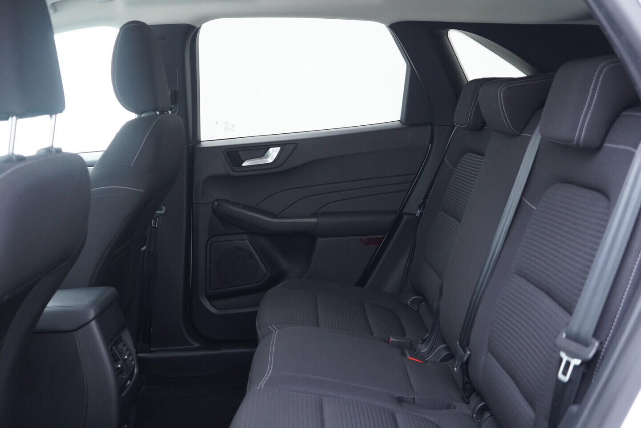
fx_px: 641
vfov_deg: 36.9
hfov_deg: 53.1
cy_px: 214
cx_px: 320
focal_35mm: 36
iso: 500
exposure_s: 1/40
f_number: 2.8
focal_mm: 24
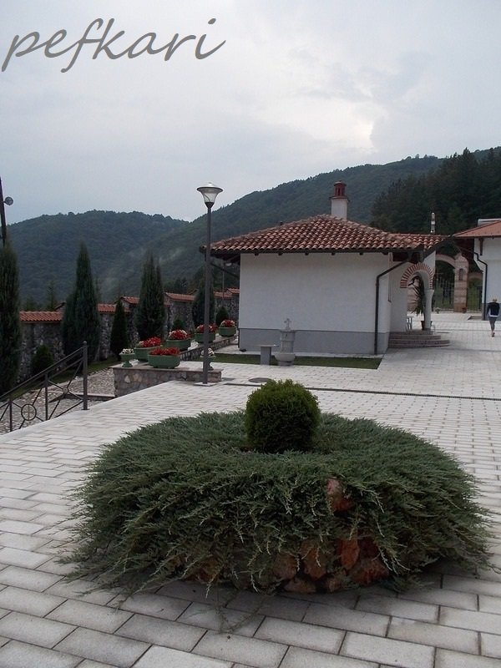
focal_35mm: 29
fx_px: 560
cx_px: 250
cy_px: 334
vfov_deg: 61.7
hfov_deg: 48.2
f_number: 3.3
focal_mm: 4.1
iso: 80
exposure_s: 1/400
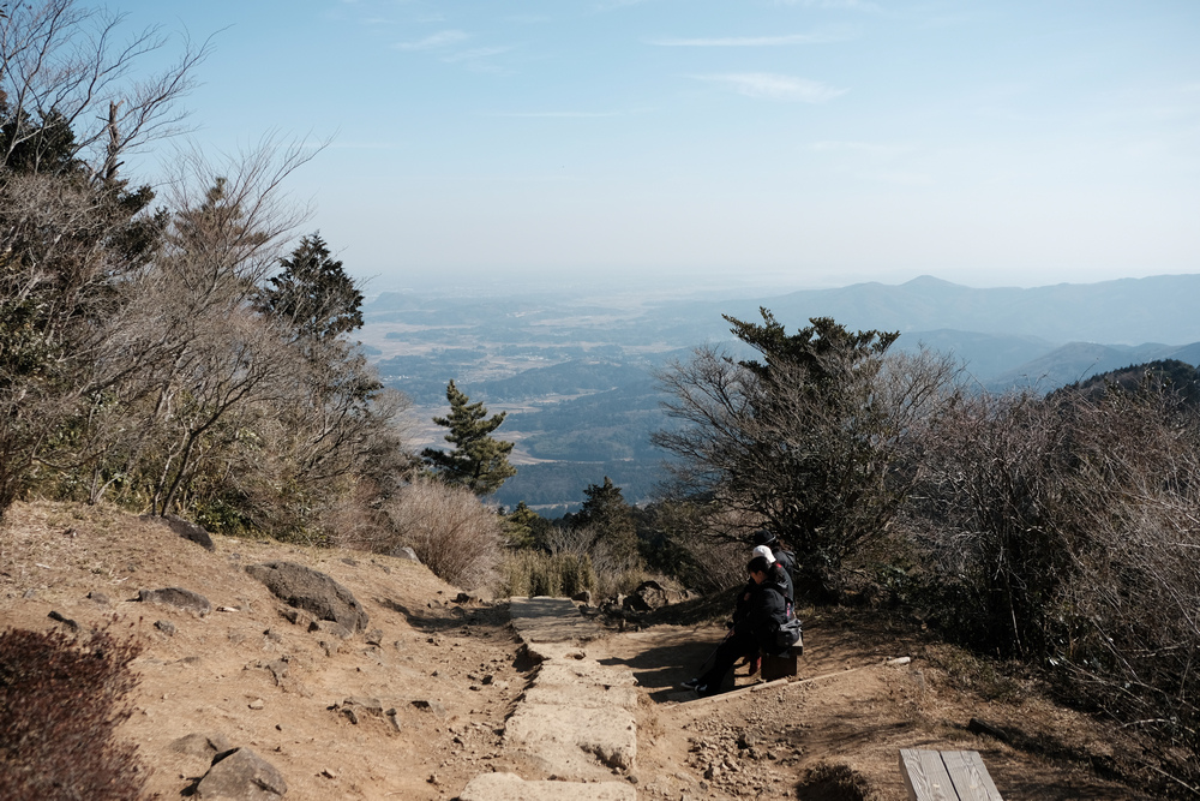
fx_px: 1167
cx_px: 600
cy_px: 400
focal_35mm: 35
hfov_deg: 54.4
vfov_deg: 37.9
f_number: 3.6
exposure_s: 1/2400
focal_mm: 23
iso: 200
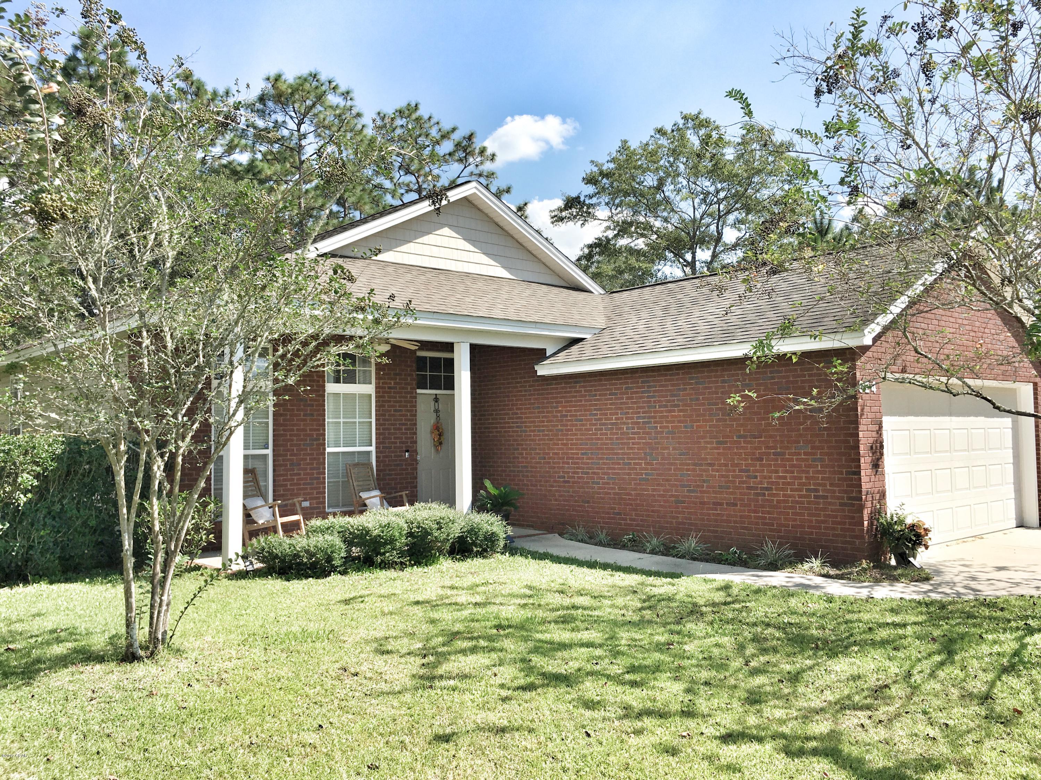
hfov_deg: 61.7
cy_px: 390
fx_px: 872
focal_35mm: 29
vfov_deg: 48.2
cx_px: 520
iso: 25
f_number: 2.2
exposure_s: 1/1282
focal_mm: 4.15
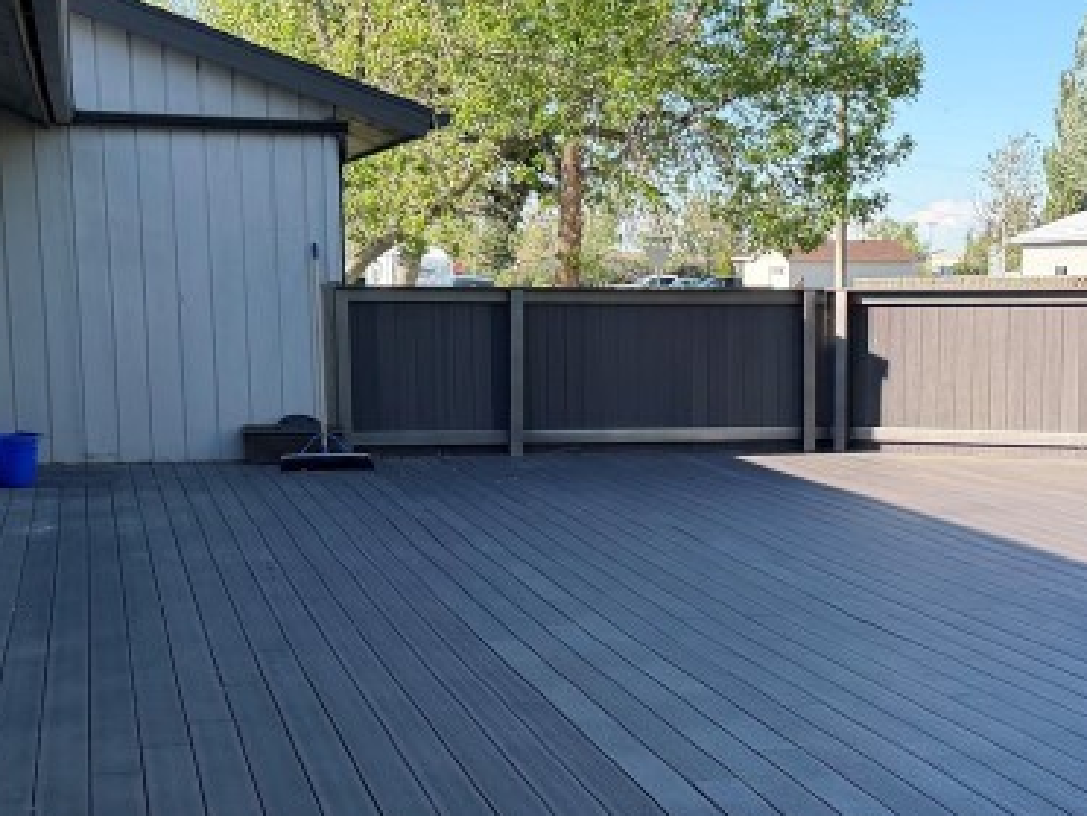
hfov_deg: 29.1
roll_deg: +0.2
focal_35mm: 66
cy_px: 526
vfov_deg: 22.2
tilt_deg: -7.5
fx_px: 2073
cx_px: 757
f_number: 1.78
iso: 100
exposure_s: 1/1901
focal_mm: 6.76
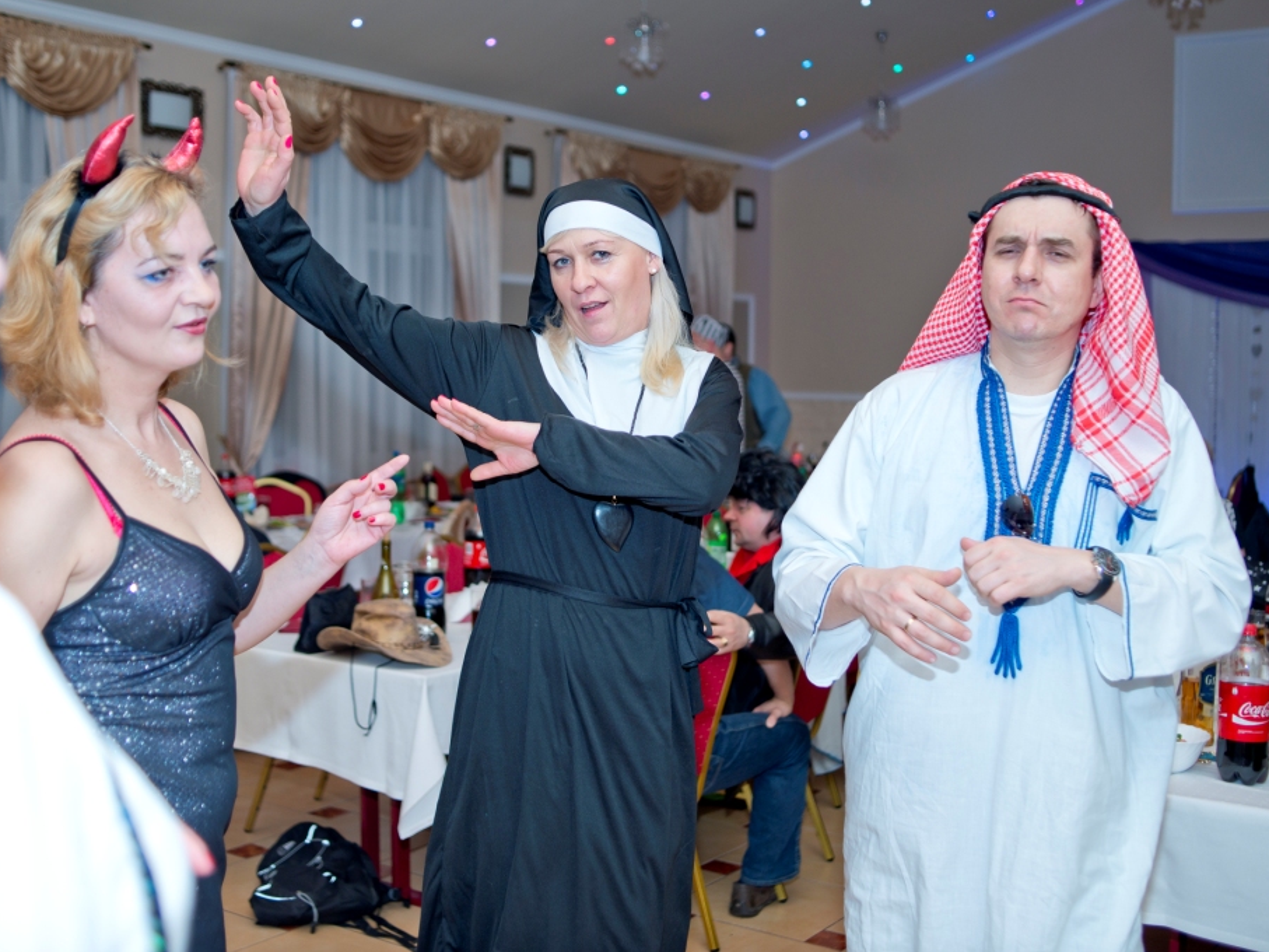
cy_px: 475
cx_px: 623
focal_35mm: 38
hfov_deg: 49.0
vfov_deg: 37.7
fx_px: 1393
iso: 320
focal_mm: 35
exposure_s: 1/320
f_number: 2.8
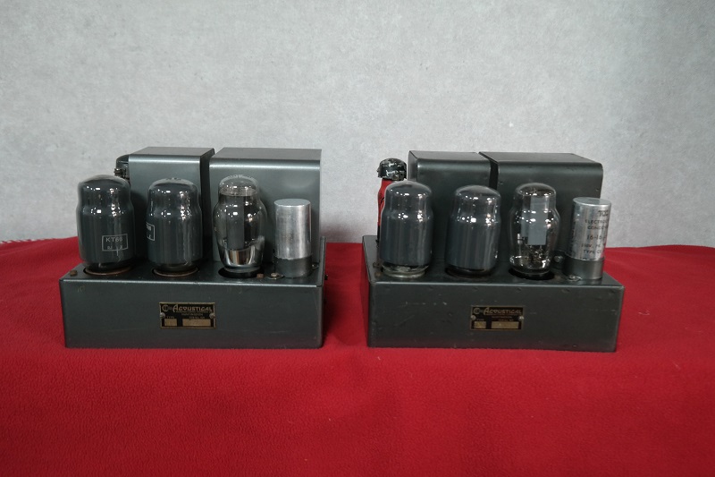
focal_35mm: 29
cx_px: 358
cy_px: 238
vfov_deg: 44.9
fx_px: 576
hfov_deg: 63.7
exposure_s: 1/40
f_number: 3.5
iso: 800
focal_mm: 19
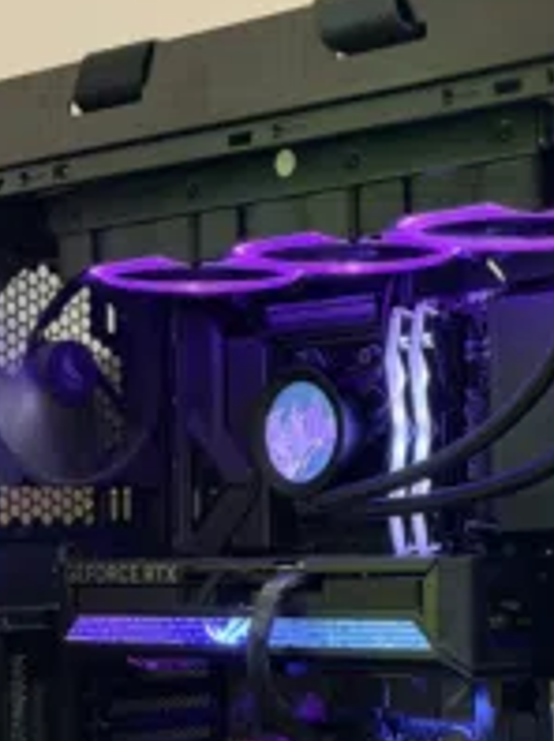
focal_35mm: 97
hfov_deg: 15.1
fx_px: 2074
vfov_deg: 20.1
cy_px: 528
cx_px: 419
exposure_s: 1/39
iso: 500
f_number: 1.78
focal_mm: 6.76
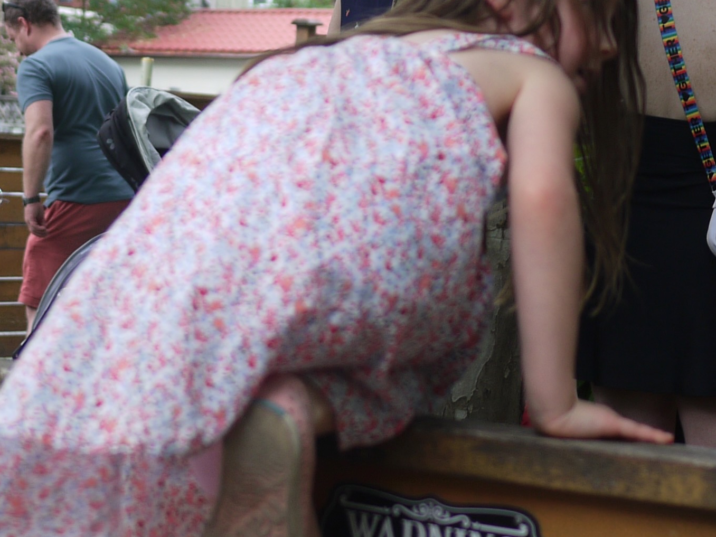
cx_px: 244
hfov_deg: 16.7
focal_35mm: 118
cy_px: 16
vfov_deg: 12.4
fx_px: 2441
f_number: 1.7
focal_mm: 20
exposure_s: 1/250
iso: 100
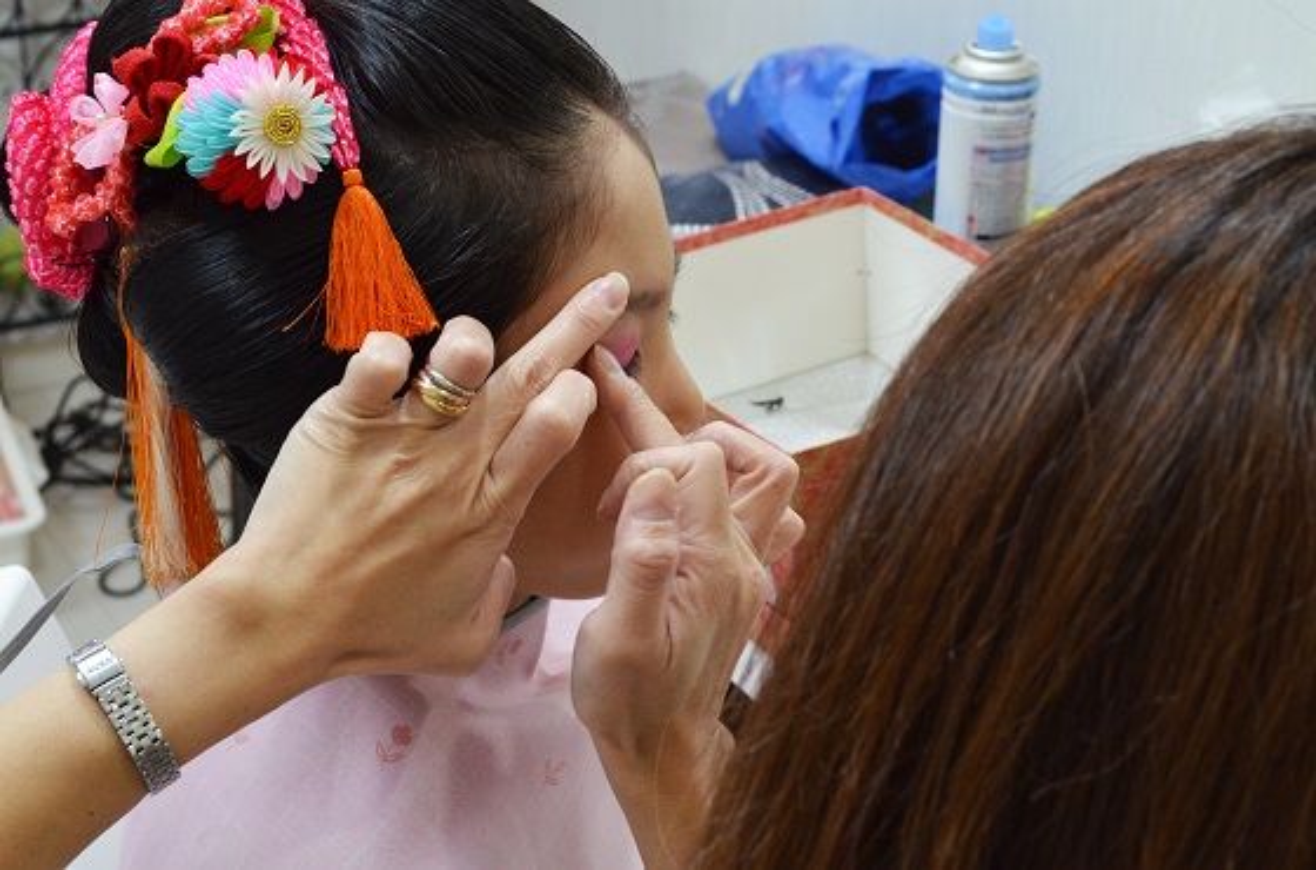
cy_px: 435
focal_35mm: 72
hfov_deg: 28.1
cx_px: 658
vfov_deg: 18.8
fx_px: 2625
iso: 1000
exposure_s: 1/40
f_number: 10
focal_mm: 48
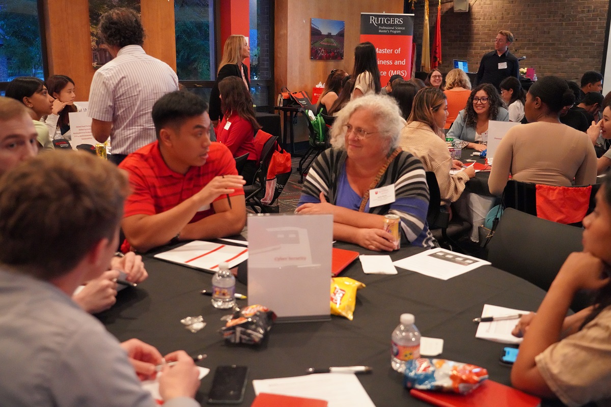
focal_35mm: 35
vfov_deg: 37.9
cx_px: 306
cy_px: 204
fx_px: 594
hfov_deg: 54.4
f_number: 4
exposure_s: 1/100
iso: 12800
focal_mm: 35
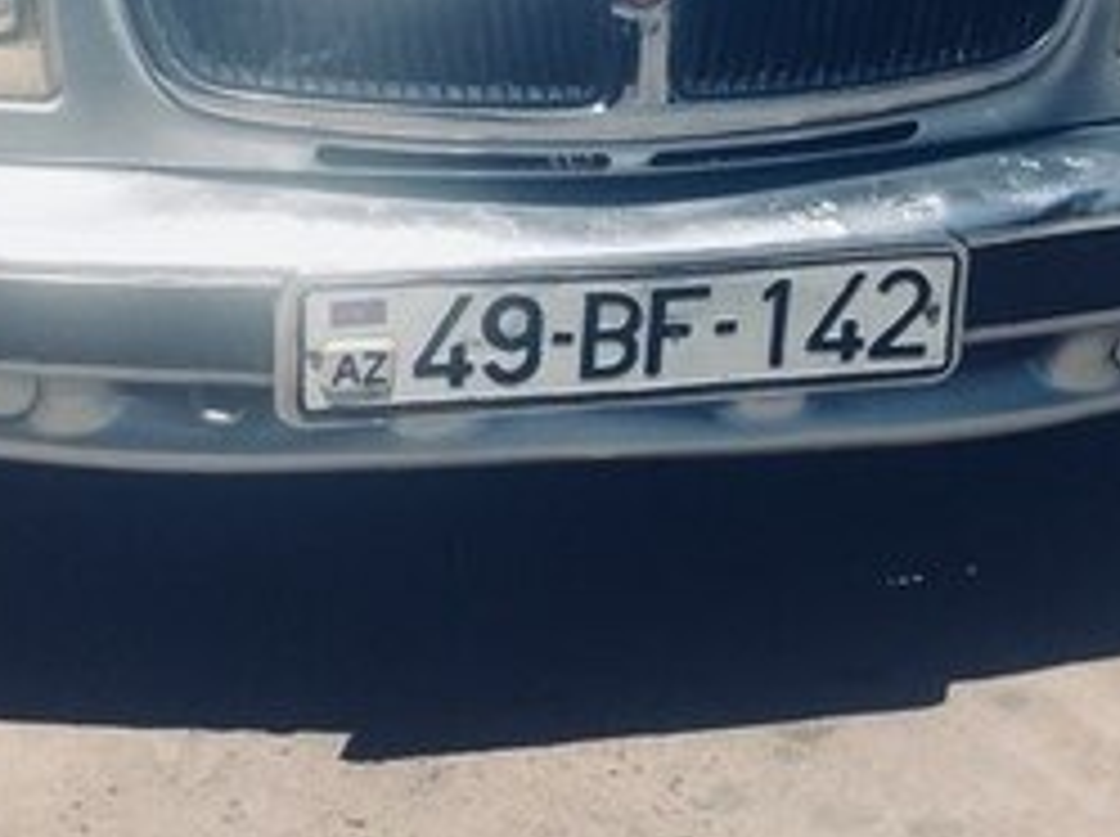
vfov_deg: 18.2
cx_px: 558
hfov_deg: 25.4
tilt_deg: -18.8
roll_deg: +0.0
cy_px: -133
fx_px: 2488
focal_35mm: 77
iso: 32
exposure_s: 1/3165
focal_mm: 4.15
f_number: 2.2
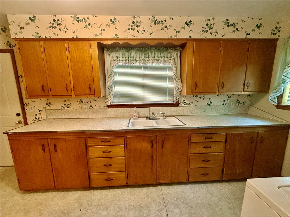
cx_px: 145
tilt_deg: -8.5
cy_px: 108
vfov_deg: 85.7
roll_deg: +0.7
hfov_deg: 102.1
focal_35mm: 14
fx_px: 117
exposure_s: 1/60
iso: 500
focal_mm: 2.22
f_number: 2.2
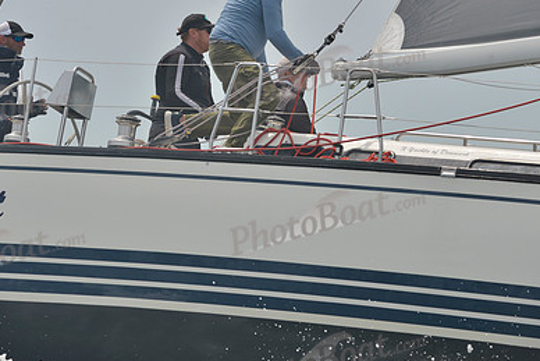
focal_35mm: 299
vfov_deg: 4.6
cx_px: 159
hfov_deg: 6.9
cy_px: 167
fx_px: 4486
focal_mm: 200
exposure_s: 1/1250
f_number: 7.1
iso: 280
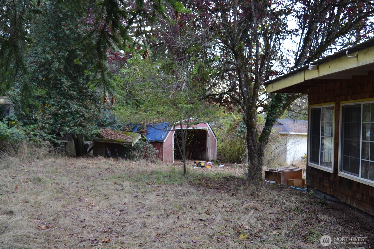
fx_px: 467
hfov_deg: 43.6
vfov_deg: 29.9
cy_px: 124
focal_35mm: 45
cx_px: 187
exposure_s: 1/80
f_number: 4.5
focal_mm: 30
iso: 400
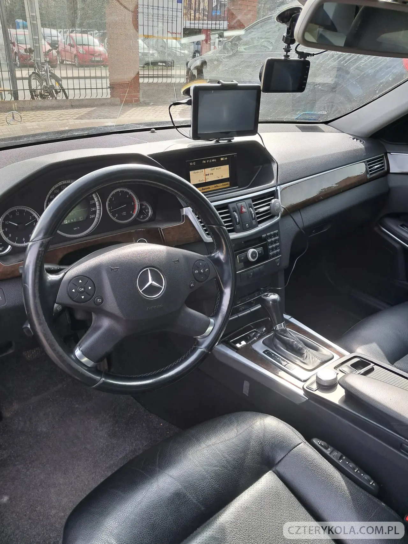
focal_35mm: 27
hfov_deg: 51.3
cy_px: 272
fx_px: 424
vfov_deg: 65.3
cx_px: 204
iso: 50
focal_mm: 4
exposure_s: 1/118
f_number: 1.8
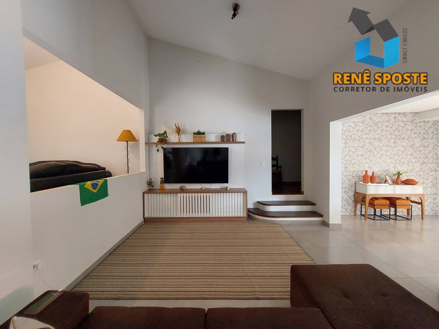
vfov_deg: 89.9
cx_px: 220
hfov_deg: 106.2
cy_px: 164
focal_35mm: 13
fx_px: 165
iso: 400
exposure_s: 1/24
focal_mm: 1.74
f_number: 2.2
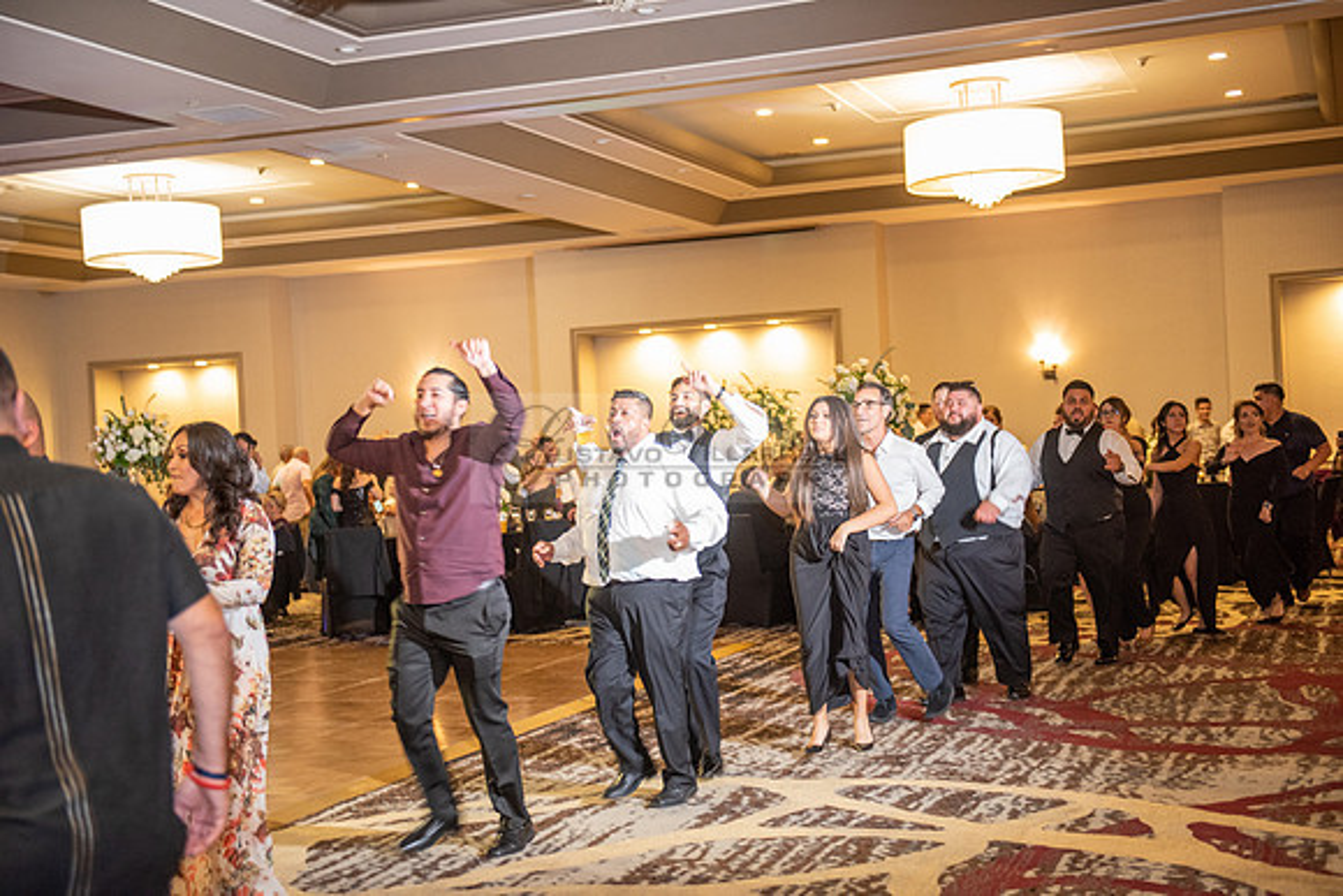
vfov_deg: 27.0
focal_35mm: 50
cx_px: 672
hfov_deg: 39.6
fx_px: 1866
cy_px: 448
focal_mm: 50
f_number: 2.8
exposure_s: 1/50
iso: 1600
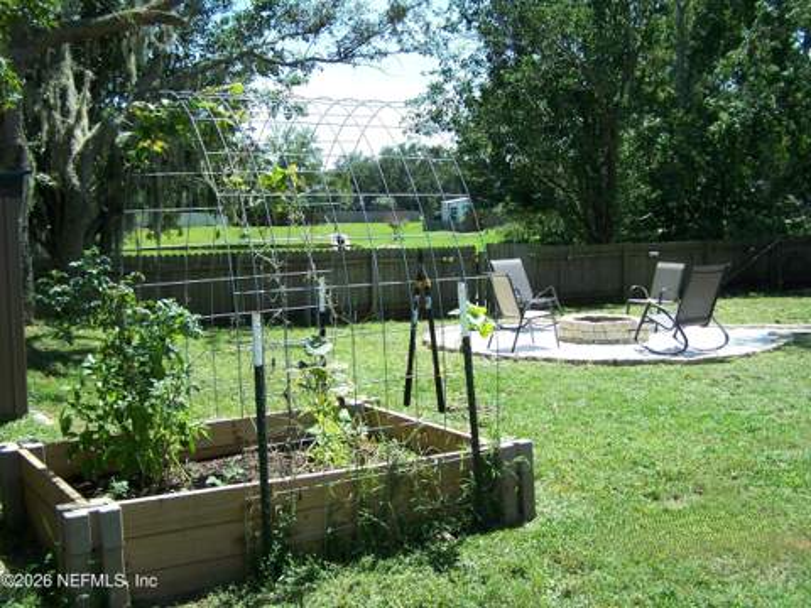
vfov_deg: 37.7
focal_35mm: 38
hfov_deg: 49.0
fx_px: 890
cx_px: 406
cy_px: 304
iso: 80
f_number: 2.8
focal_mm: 6.3
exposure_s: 1/750
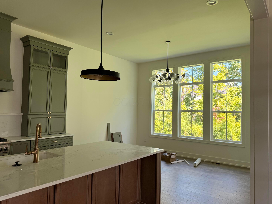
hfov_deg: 69.4
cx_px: 141
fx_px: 196
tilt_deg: +2.3
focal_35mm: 25
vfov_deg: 54.9
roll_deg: -0.9
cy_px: 102
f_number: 1.78
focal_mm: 6.76
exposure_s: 1/210
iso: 100
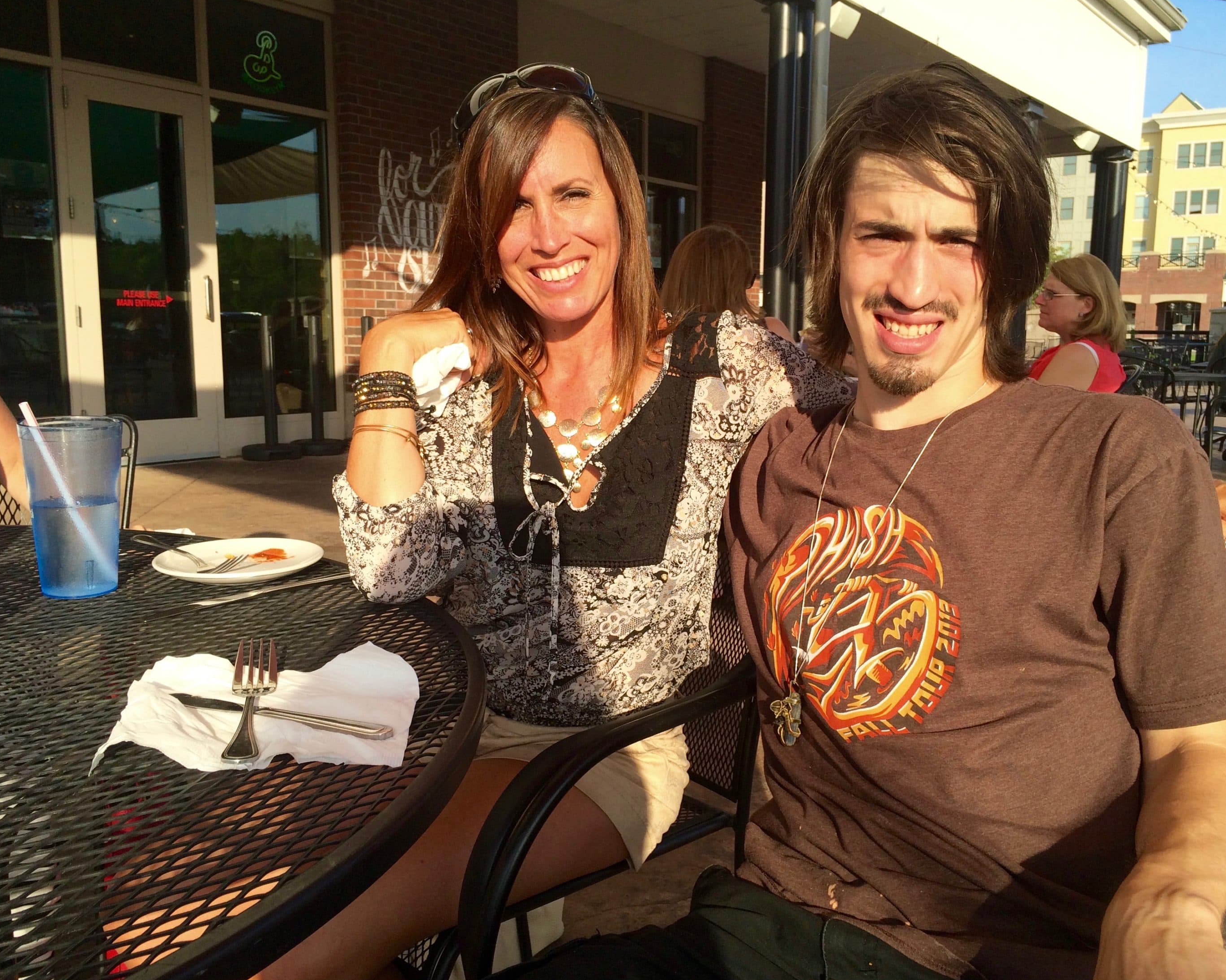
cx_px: 643
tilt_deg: -8.5
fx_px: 1125
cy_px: 498
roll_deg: +0.7
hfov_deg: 57.2
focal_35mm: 31
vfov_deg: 47.1
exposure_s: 1/1053
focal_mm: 4.15
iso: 32
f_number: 2.2
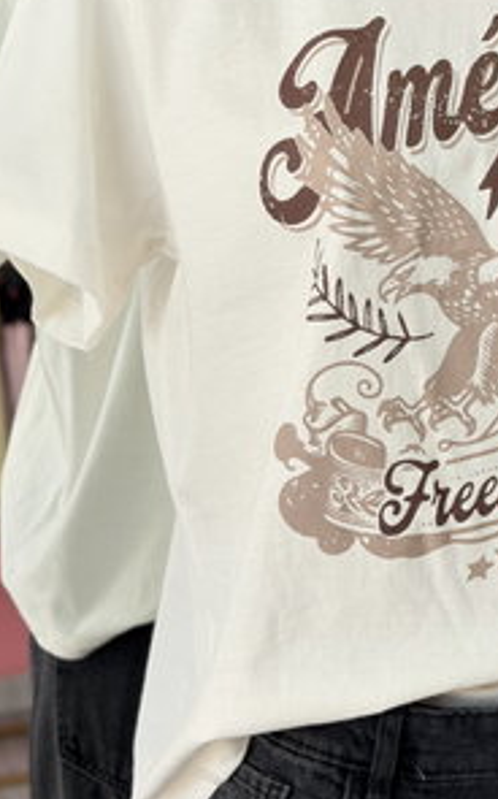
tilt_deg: -7.0
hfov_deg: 14.1
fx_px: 2001
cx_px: 430
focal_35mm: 92
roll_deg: +0.7
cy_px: 269
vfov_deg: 22.5
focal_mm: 6.76
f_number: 1.78
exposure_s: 1/225
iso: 64
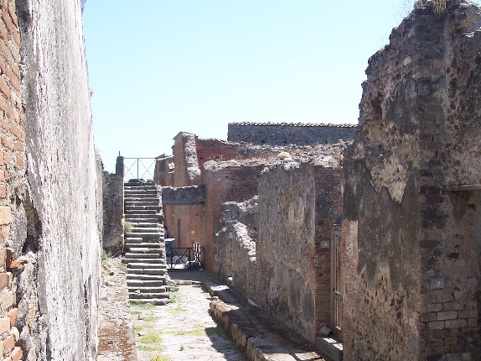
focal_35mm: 53
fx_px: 736
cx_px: 269
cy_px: 220
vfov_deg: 27.4
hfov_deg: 36.1
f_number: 4.8
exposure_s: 1/350
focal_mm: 8
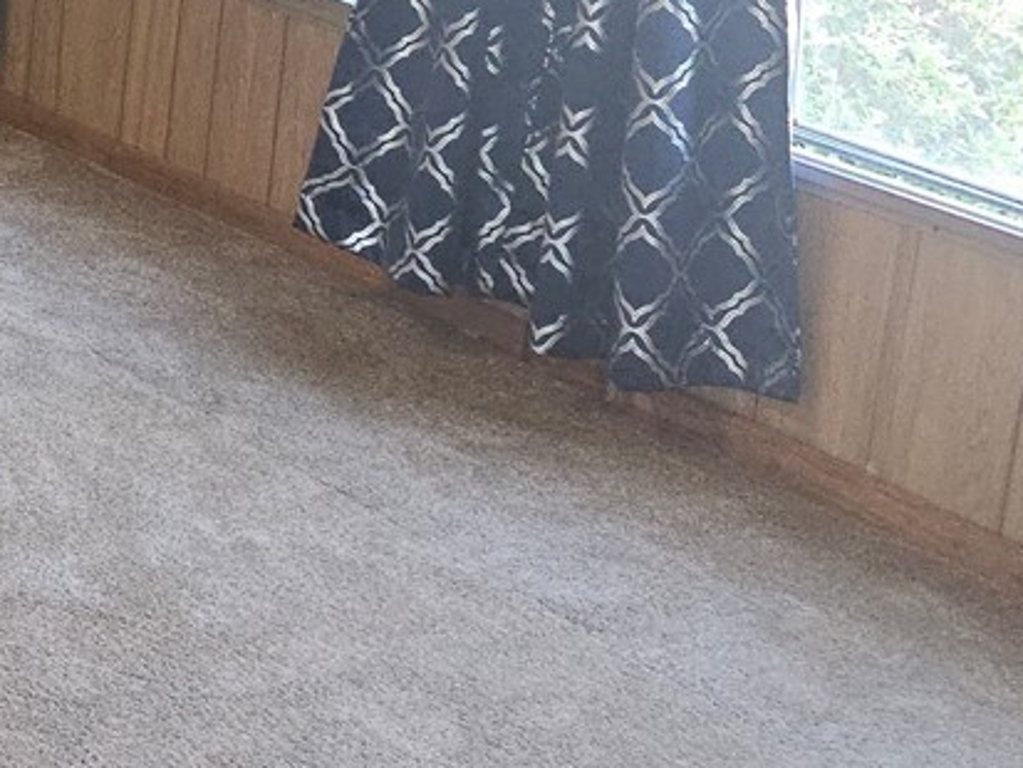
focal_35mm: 89
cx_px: -899
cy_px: -176
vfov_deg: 15.9
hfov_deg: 17.3
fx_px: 2631
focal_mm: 6.3
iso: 320
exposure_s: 1/120
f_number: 1.7
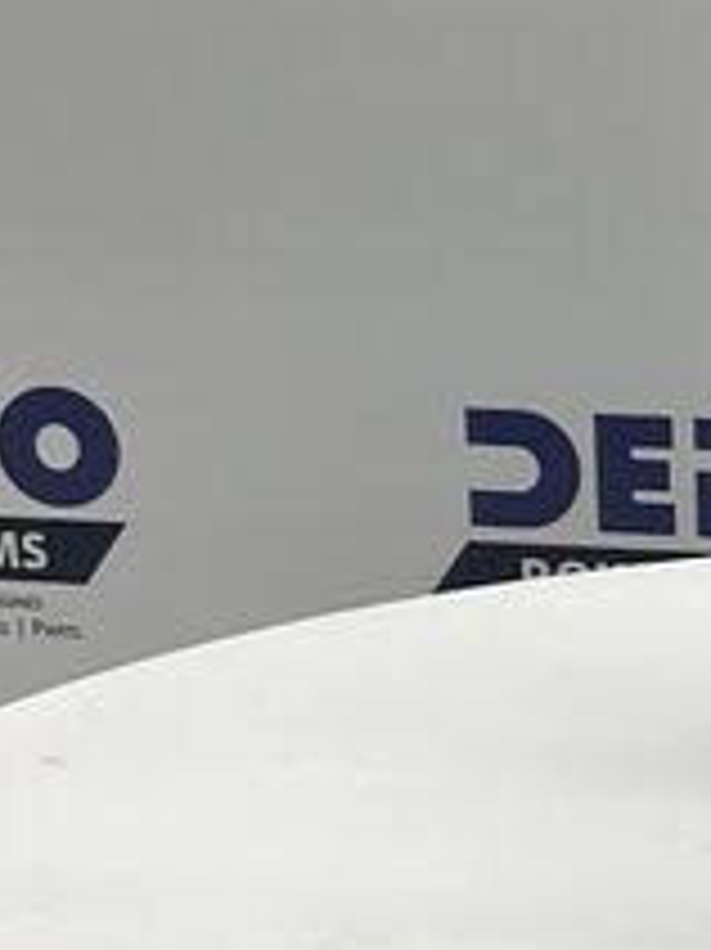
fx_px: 3016
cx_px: 1148
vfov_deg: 17.9
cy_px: 626
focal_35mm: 110
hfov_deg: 12.6
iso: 16
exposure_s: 1/197
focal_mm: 3
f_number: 1.8
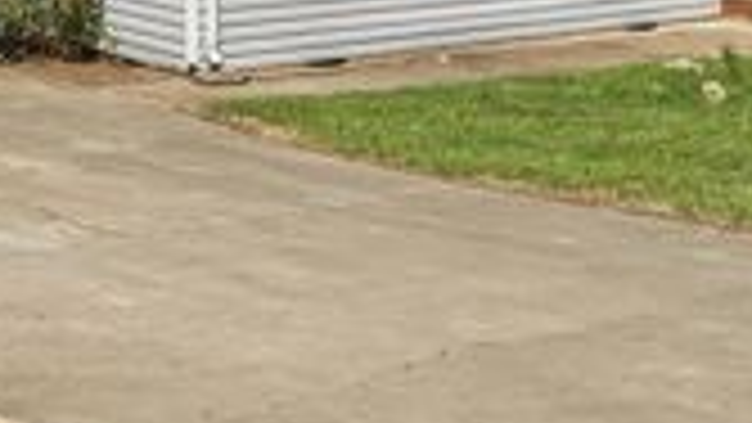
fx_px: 1875
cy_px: -196
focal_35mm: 94
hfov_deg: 22.4
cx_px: 162
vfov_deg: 12.3
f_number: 8
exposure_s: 1/90
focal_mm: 20
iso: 100
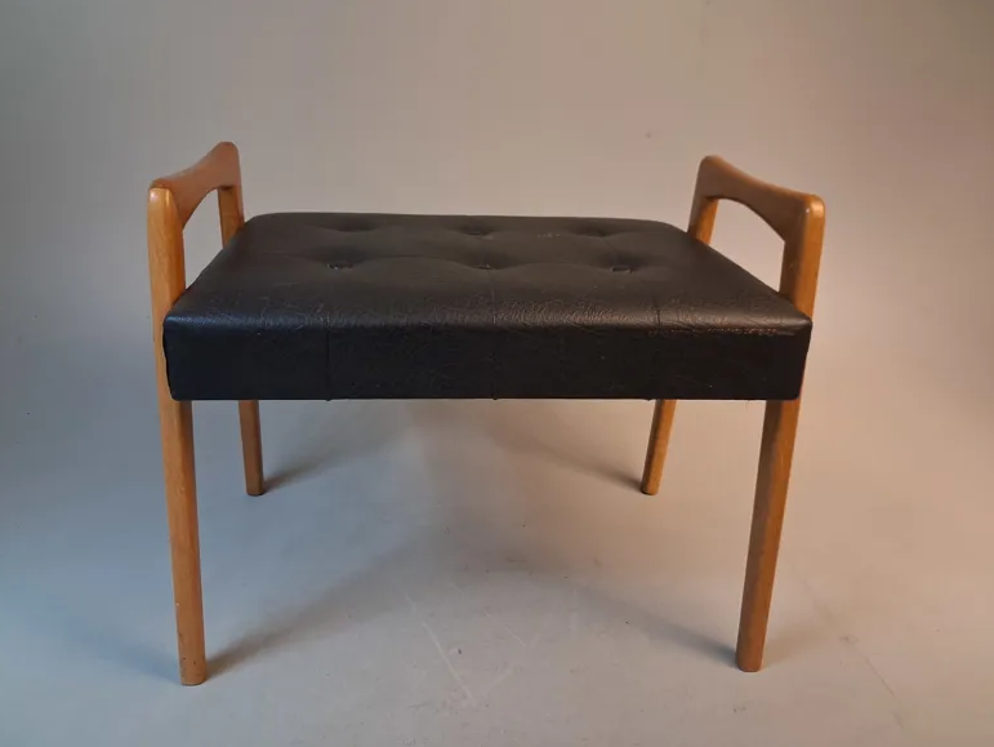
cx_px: 480
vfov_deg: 49.8
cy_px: 363
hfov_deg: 63.4
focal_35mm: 28
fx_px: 804
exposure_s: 1/50
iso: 400
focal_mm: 4
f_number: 1.8
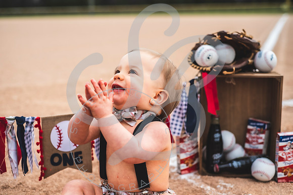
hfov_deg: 39.6
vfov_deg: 27.0
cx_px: 146
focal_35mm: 50
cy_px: 98
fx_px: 407
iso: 100
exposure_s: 1/400
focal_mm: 50
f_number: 2.8
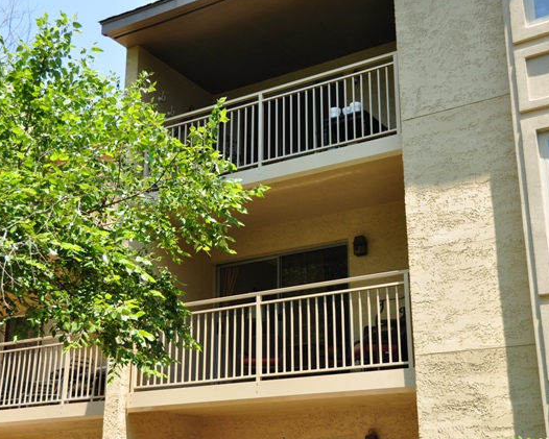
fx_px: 806
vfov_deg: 30.5
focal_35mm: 50
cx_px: 287
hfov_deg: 37.6
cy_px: 218
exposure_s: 1/500
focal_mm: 29
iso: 200
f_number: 4
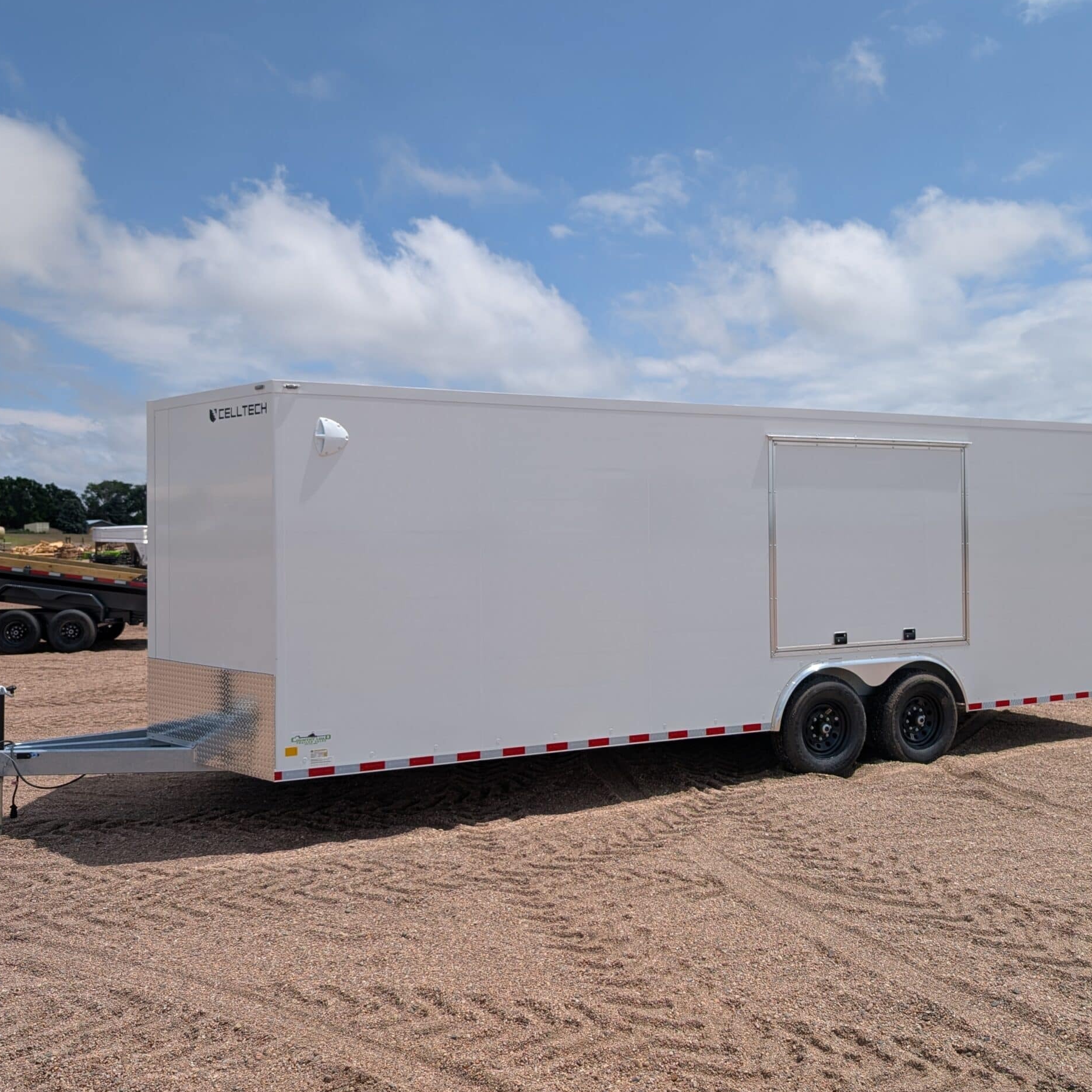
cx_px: 546
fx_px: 1035
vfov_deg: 55.6
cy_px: 537
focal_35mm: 29
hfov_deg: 55.6
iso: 23
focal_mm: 6.9
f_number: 1.68
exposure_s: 1/1912
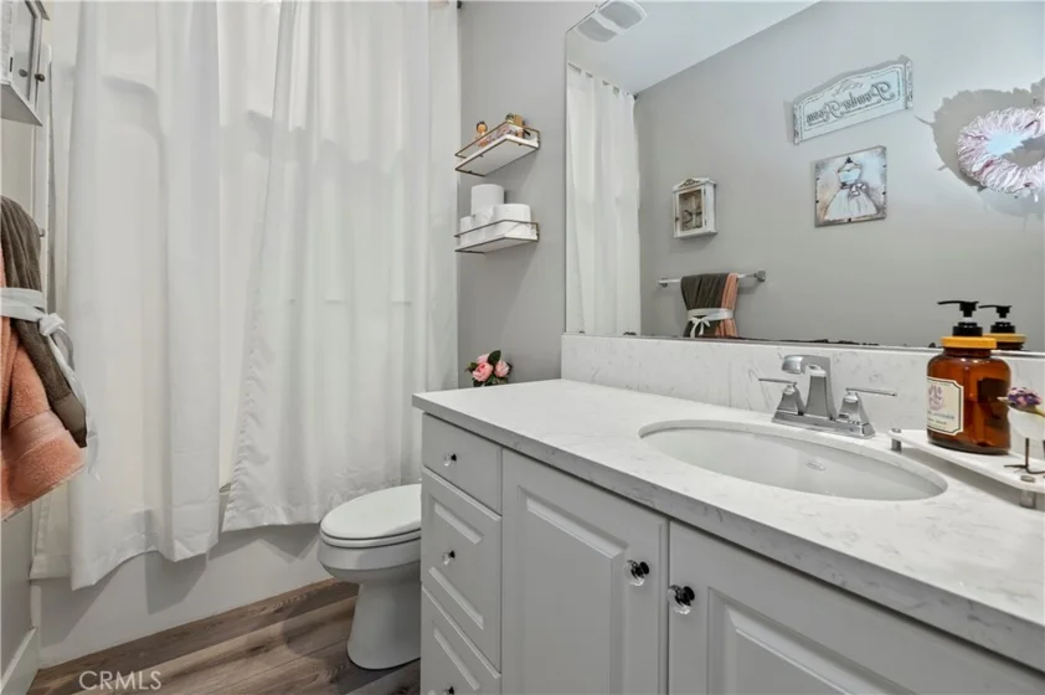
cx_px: 522
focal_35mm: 14
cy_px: 348
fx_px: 406
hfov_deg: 104.3
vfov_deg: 81.1
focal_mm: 14
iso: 500
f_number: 10
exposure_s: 1/8
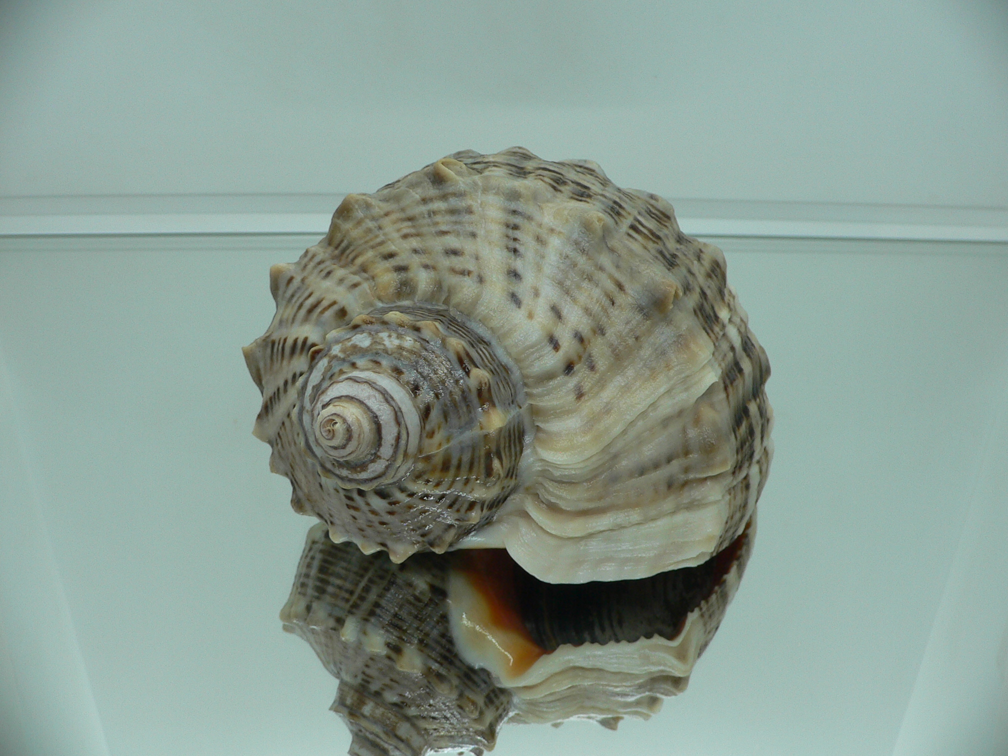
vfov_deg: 40.7
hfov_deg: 52.6
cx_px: 504
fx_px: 1019
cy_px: 378
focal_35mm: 35
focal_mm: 4.6
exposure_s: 1/60
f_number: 2.8
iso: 80
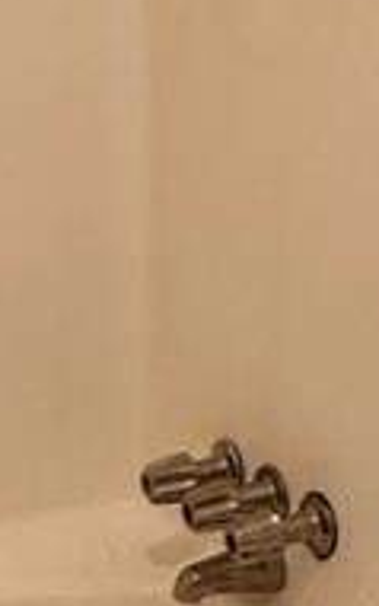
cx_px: 81
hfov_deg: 11.2
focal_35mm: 117
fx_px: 1931
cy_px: 249
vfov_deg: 17.8
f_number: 2.2
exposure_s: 1/60
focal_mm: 2.22
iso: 200
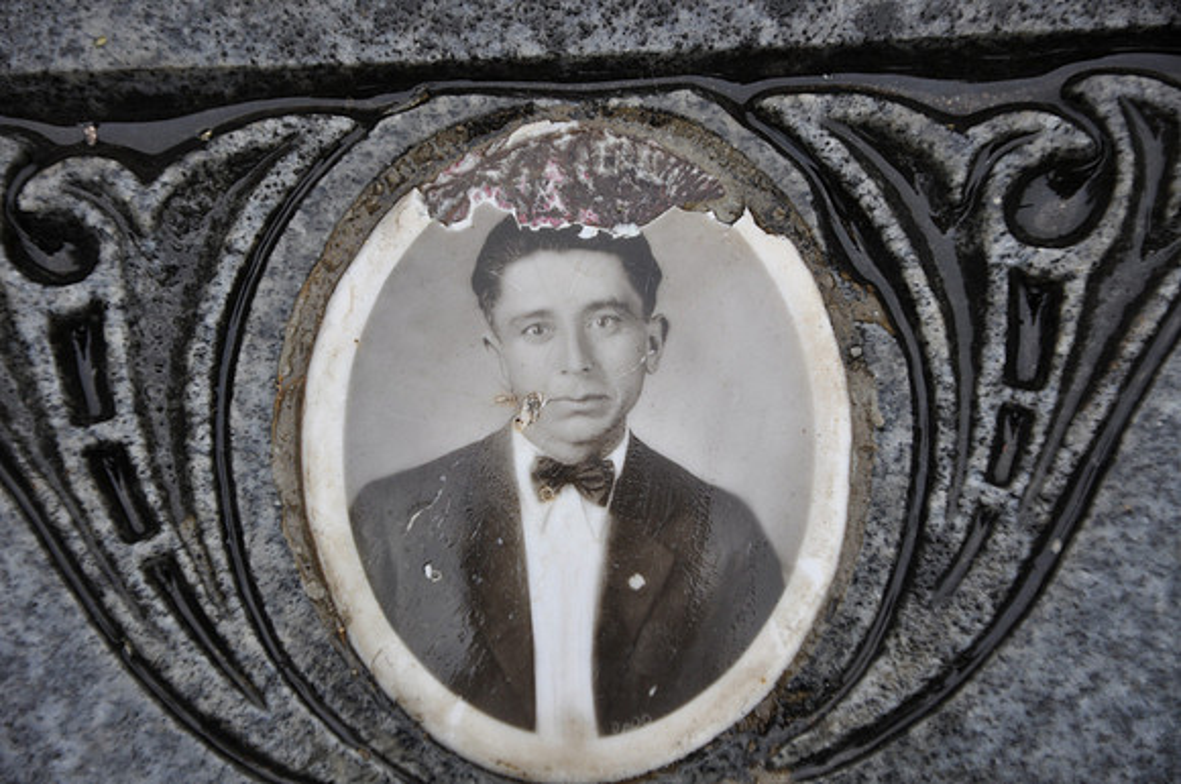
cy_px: 392
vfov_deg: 8.7
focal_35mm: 158
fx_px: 5160
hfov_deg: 13.1
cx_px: 590
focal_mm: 105
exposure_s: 1/125
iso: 200
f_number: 5.6
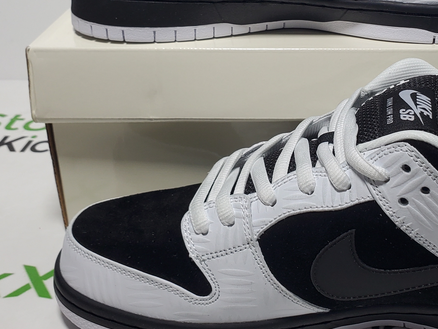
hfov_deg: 31.7
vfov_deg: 24.6
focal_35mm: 59
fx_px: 747
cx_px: 362
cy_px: 92
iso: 50
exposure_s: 1/241
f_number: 2.4
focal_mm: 4.3
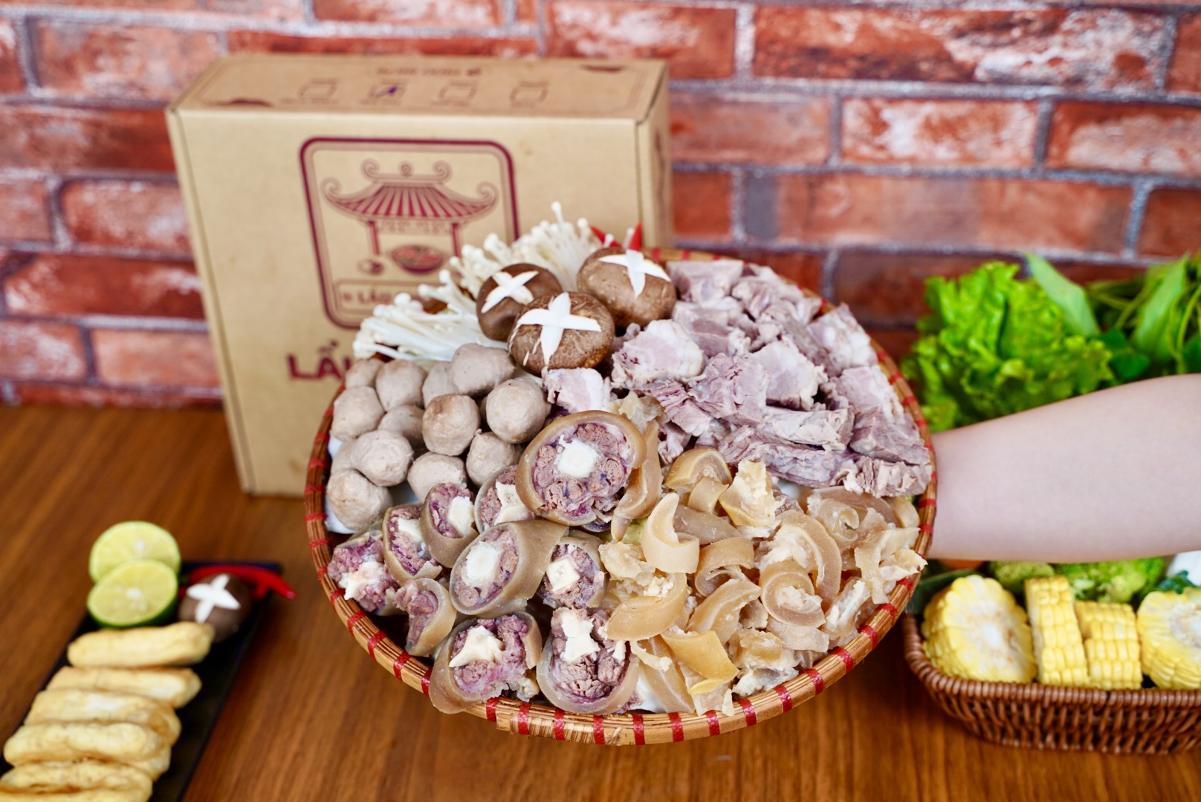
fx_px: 1669
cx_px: 600
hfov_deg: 39.6
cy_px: 401
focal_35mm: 50
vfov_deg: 27.0
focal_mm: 50
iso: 250
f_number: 4
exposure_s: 1/125
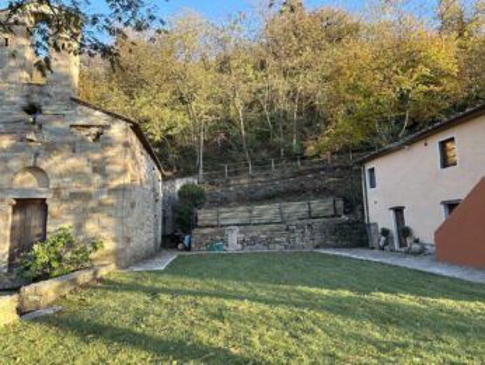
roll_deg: +1.9
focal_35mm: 24
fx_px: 336
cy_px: 182
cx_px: 242
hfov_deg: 71.6
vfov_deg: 56.9
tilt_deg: +8.1
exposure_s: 1/246
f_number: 1.78
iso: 80
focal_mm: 6.86
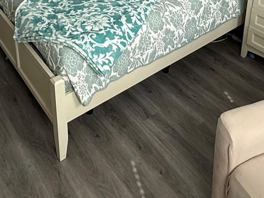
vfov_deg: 26.6
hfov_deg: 42.0
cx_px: 116
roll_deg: +0.1
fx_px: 343
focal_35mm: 45
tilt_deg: -16.0
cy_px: -68
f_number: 2.2
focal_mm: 2.22
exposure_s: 1/99
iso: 160
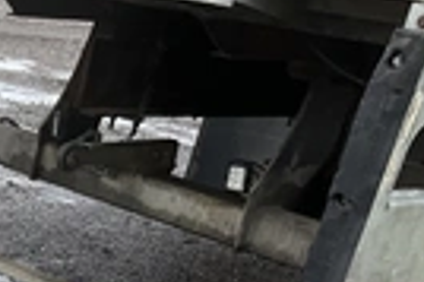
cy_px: 450
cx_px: -187
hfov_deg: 20.0
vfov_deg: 14.0
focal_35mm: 90
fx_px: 1059
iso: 25
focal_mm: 3
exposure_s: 1/435
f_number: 1.8
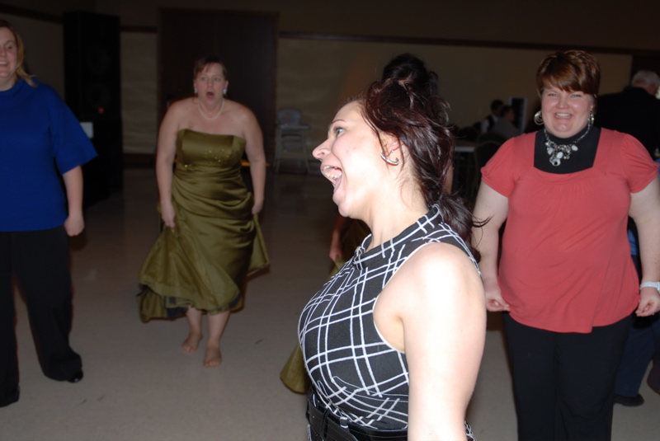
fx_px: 661
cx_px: 330
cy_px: 220
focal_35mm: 36
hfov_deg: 53.1
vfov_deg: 36.9
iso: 100
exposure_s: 1/10
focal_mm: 24
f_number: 2.8
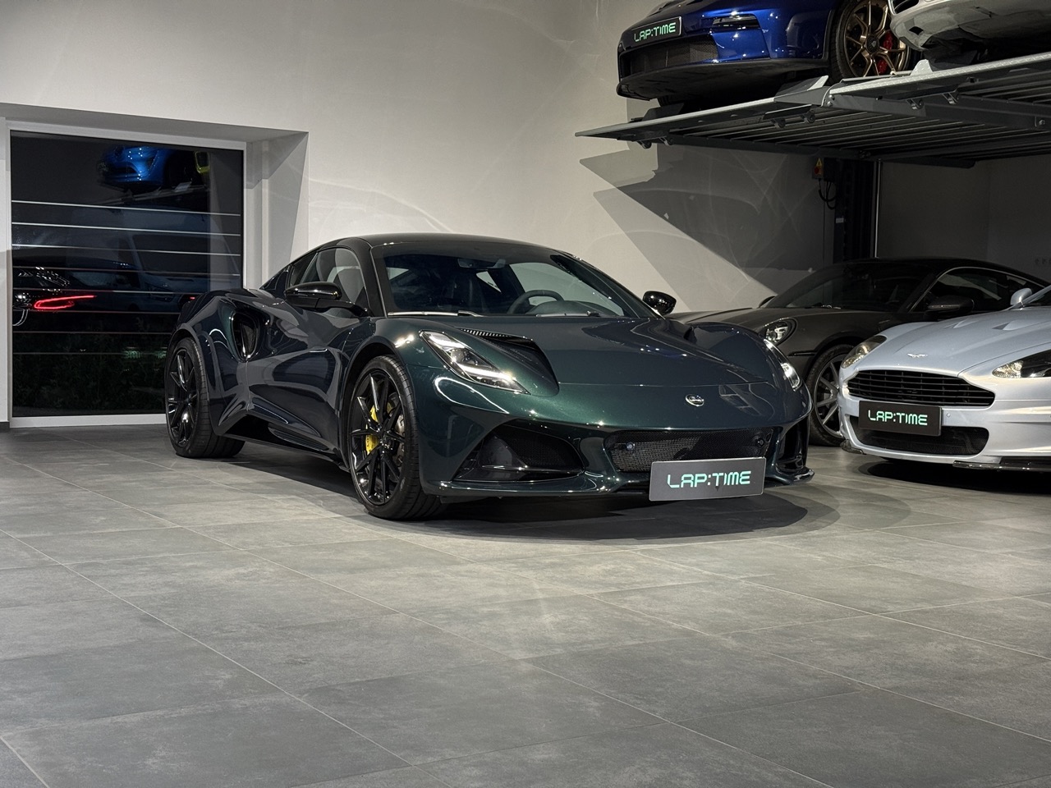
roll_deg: -1.3
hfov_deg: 39.7
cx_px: 526
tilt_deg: -3.2
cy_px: 394
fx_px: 1457
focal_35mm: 48
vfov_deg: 30.3
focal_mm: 6.76
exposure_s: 1/41
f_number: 1.78
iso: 125
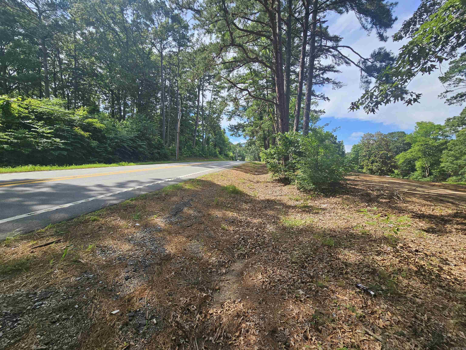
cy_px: 175
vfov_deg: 89.9
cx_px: 233
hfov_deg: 106.2
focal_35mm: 13
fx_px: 175
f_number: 2.2
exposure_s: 1/973
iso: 50
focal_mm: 2.2
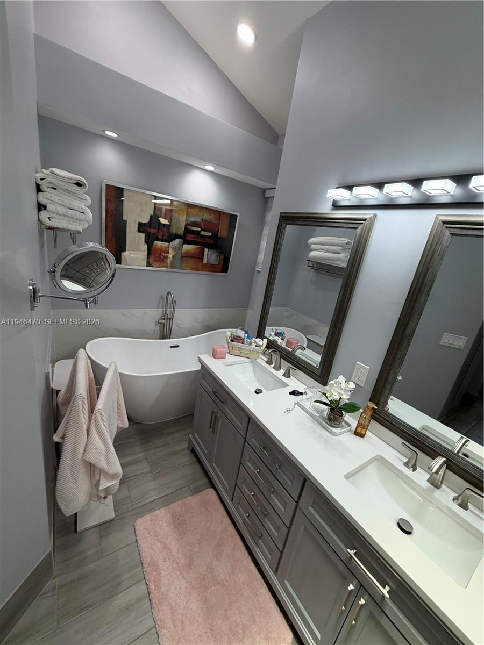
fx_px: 261
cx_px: 242
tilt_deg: -18.8
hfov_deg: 85.7
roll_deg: -8.6
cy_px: 322
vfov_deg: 102.1
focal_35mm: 14
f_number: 2.2
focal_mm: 2.22
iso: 125
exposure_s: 1/120
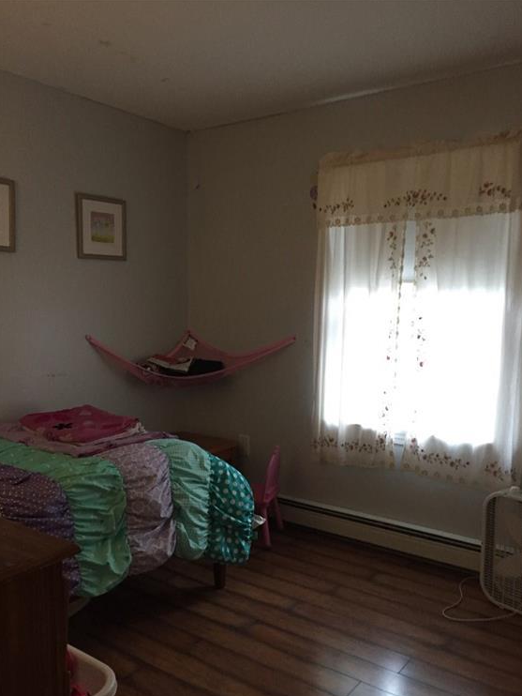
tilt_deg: -4.1
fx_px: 603
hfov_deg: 46.8
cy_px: 356
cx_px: 265
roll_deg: -1.4
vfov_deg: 59.9
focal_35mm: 30
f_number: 2.2
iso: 160
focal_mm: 4.15
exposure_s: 1/30
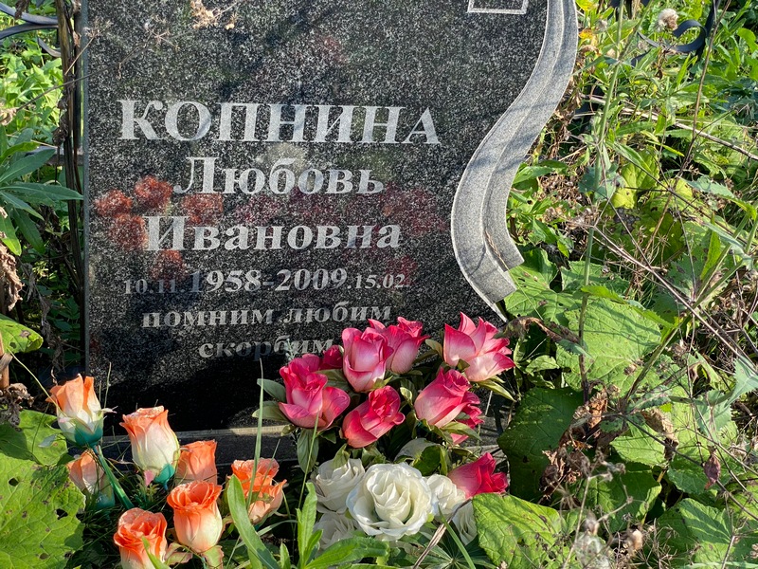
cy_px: 284
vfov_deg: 28.0
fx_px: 1139
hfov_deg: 36.8
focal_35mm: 52
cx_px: 379
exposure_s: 1/403
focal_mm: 6
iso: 20
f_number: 2
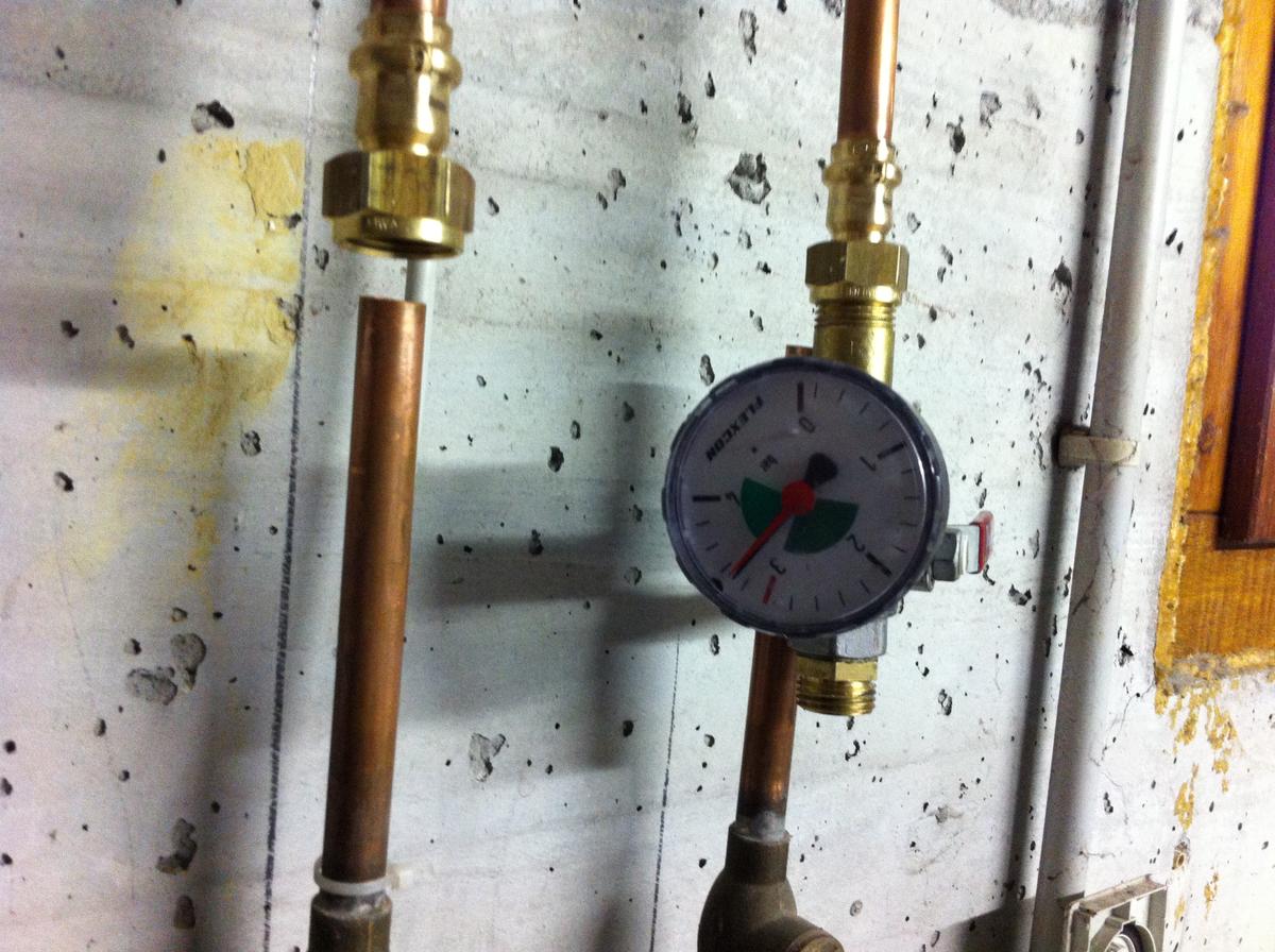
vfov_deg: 40.6
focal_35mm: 35
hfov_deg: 52.7
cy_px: 476
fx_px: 1287
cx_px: 638
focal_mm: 3.85
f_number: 2.8
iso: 250
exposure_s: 1/15
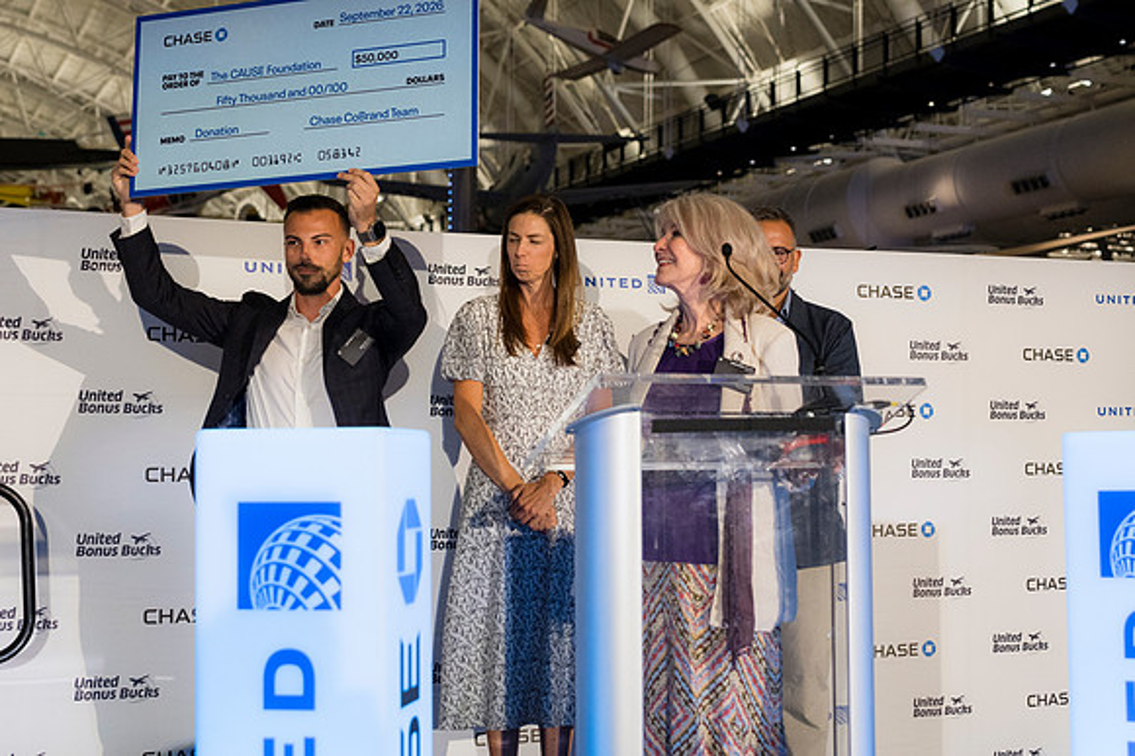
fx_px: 1638
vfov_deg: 26.0
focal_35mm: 52
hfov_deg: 38.2
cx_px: 568
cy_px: 378
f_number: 2.8
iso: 900
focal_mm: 35
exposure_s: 1/200
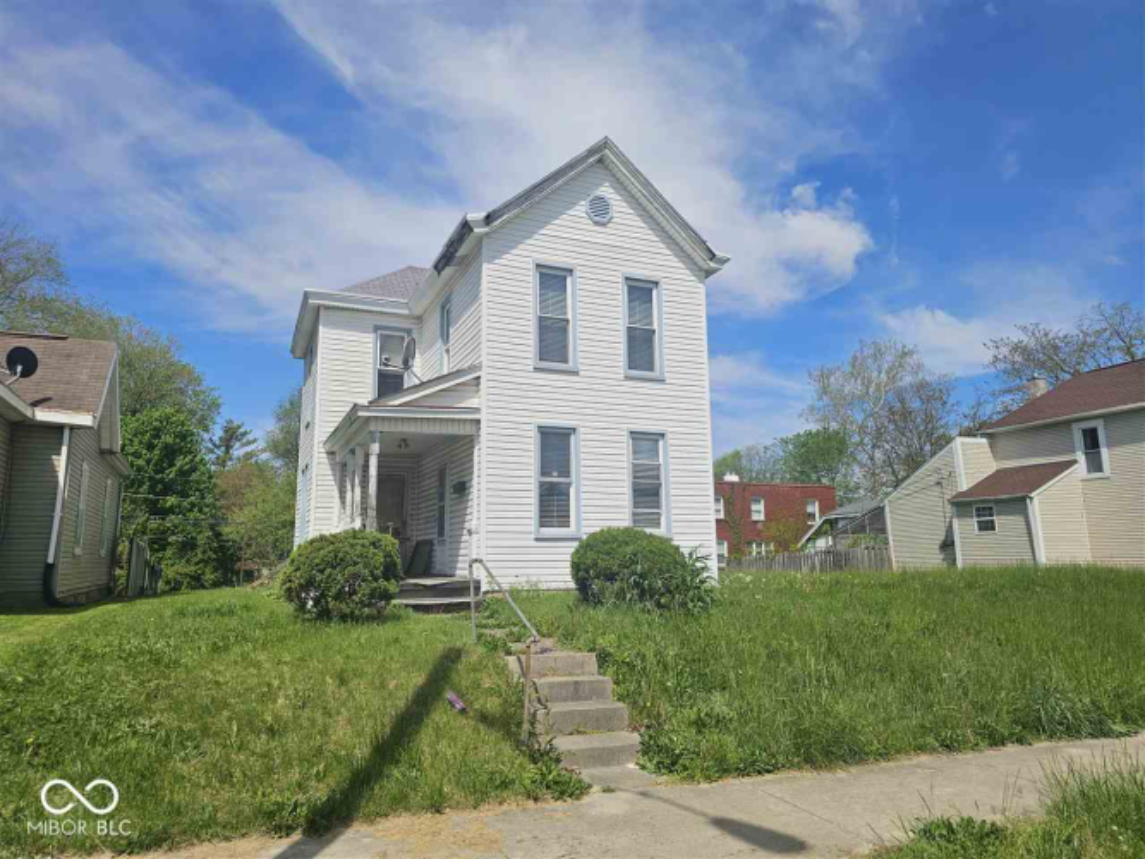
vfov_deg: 58.9
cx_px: 572
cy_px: 430
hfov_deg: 73.9
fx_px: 761
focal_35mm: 23
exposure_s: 1/1854
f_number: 1.7
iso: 10
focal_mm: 6.3
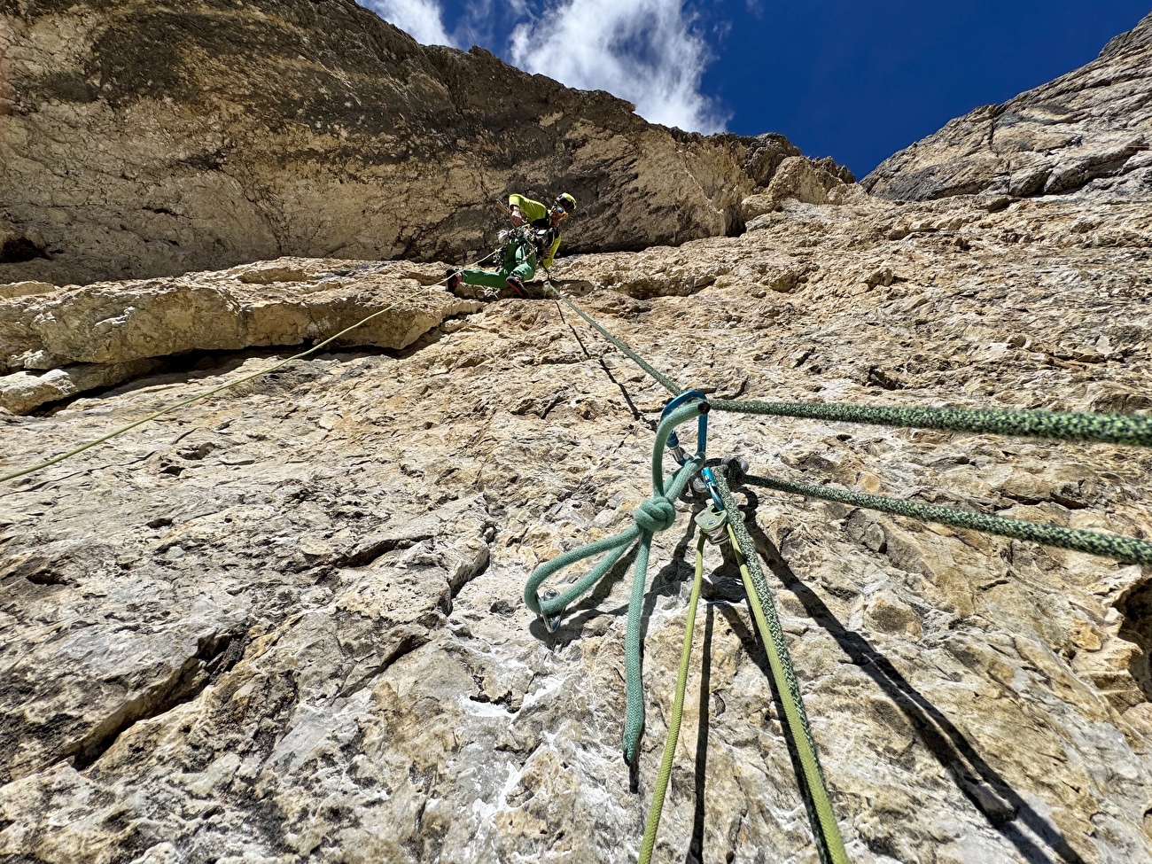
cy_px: 432
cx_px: 576
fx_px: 466
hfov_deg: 102.1
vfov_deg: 85.7
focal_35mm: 14
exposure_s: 1/4132
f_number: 2.2
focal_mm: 2.22
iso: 40
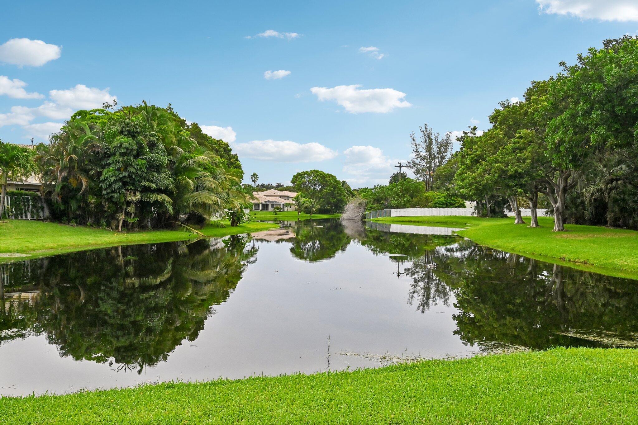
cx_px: 319
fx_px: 532
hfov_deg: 61.9
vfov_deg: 43.6
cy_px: 212
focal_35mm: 30
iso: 4000
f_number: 8
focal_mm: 30
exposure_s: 1/1600
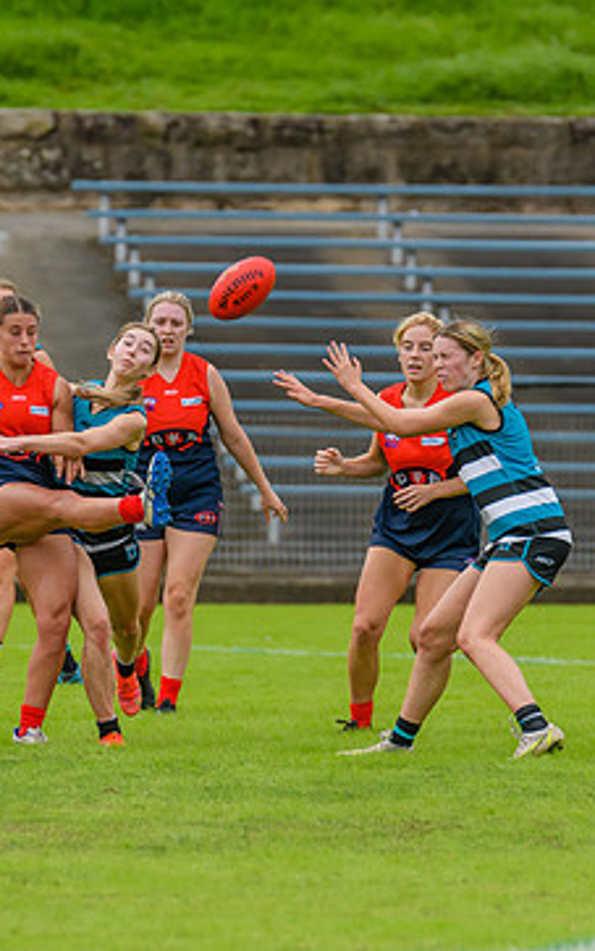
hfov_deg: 1.5
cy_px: 505
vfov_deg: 2.5
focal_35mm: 857
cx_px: 94
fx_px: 22226
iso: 800
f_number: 6.3
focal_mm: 420
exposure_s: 1/1600
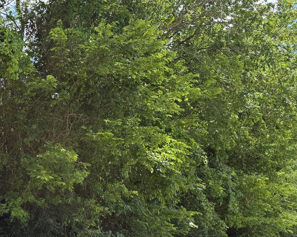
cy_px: 138
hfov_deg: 34.5
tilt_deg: +7.4
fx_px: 440
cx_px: 12
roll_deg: -4.0
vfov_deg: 30.2
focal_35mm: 50
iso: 100
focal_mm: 6.76
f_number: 1.78
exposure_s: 1/1770
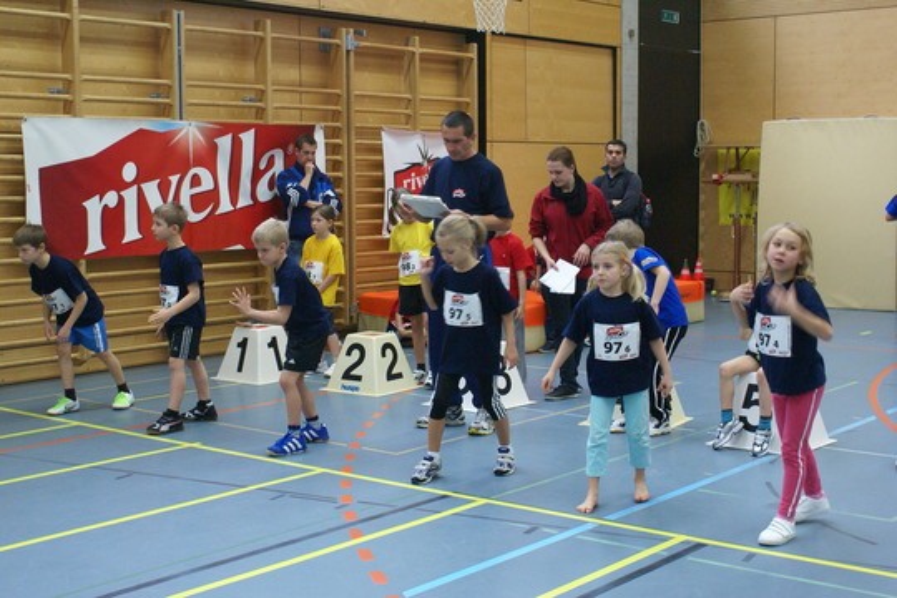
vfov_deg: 25.8
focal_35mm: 52
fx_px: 1308
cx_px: 448
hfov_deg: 37.9
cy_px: 299
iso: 800
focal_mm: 35
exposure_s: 1/30
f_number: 5.6
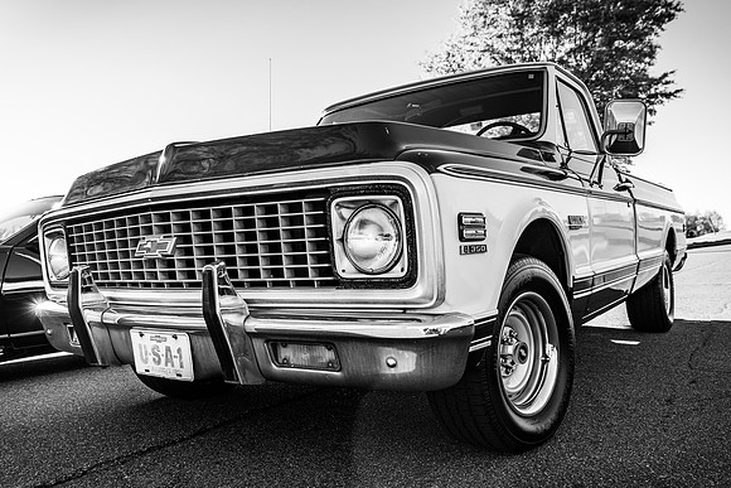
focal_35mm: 29
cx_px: 371
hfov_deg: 63.8
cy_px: 230
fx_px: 587
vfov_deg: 45.1
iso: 125
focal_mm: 24
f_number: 6.3
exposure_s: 1/250
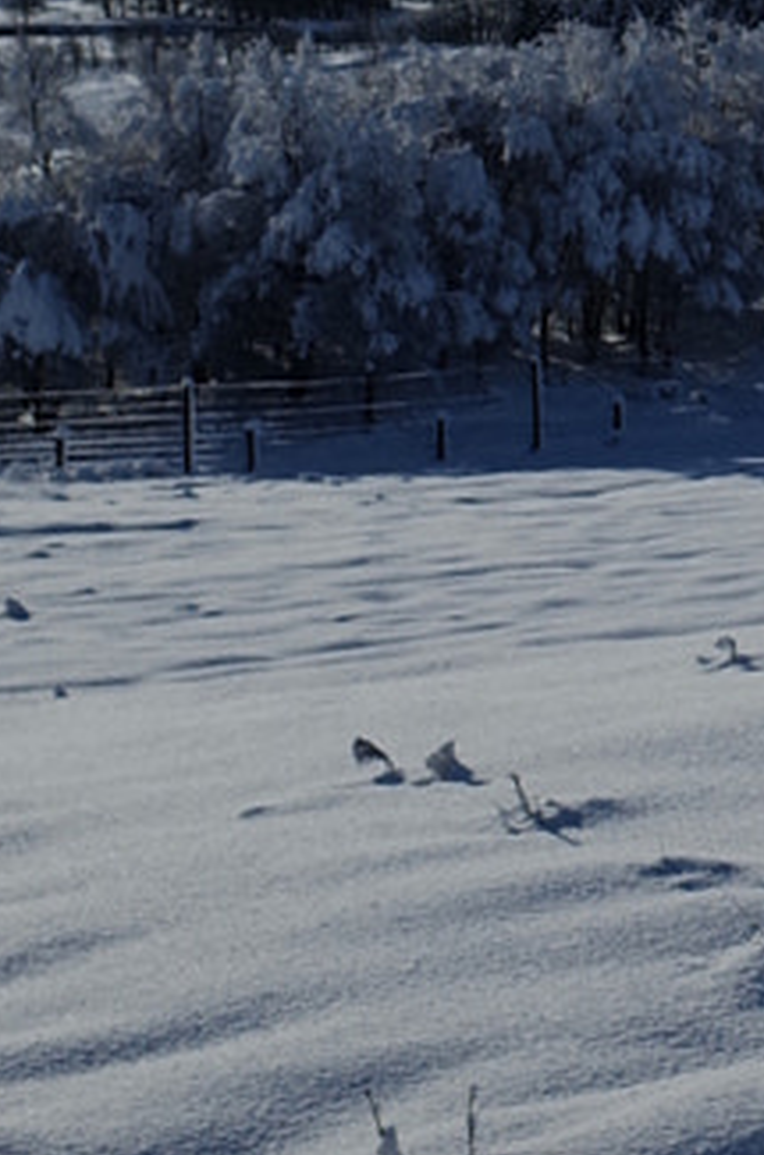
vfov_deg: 13.7
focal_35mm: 138
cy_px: -750
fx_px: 4416
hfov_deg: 9.4
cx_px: 1343
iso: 100
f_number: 2.8
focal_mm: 18.3
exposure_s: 1/2500
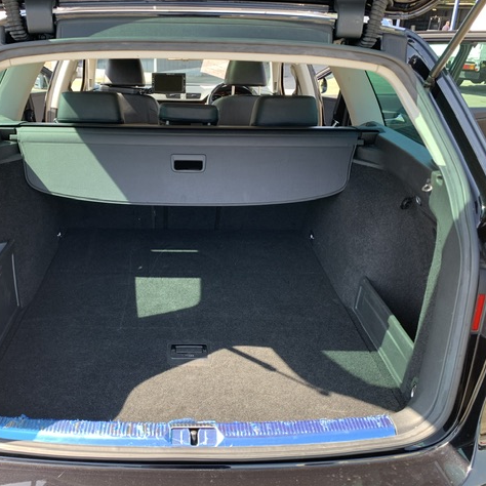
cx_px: 199
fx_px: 492
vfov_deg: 52.5
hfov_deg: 52.2
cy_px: 241
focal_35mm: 31
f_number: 1.8
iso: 32
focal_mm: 4.25
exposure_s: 1/121
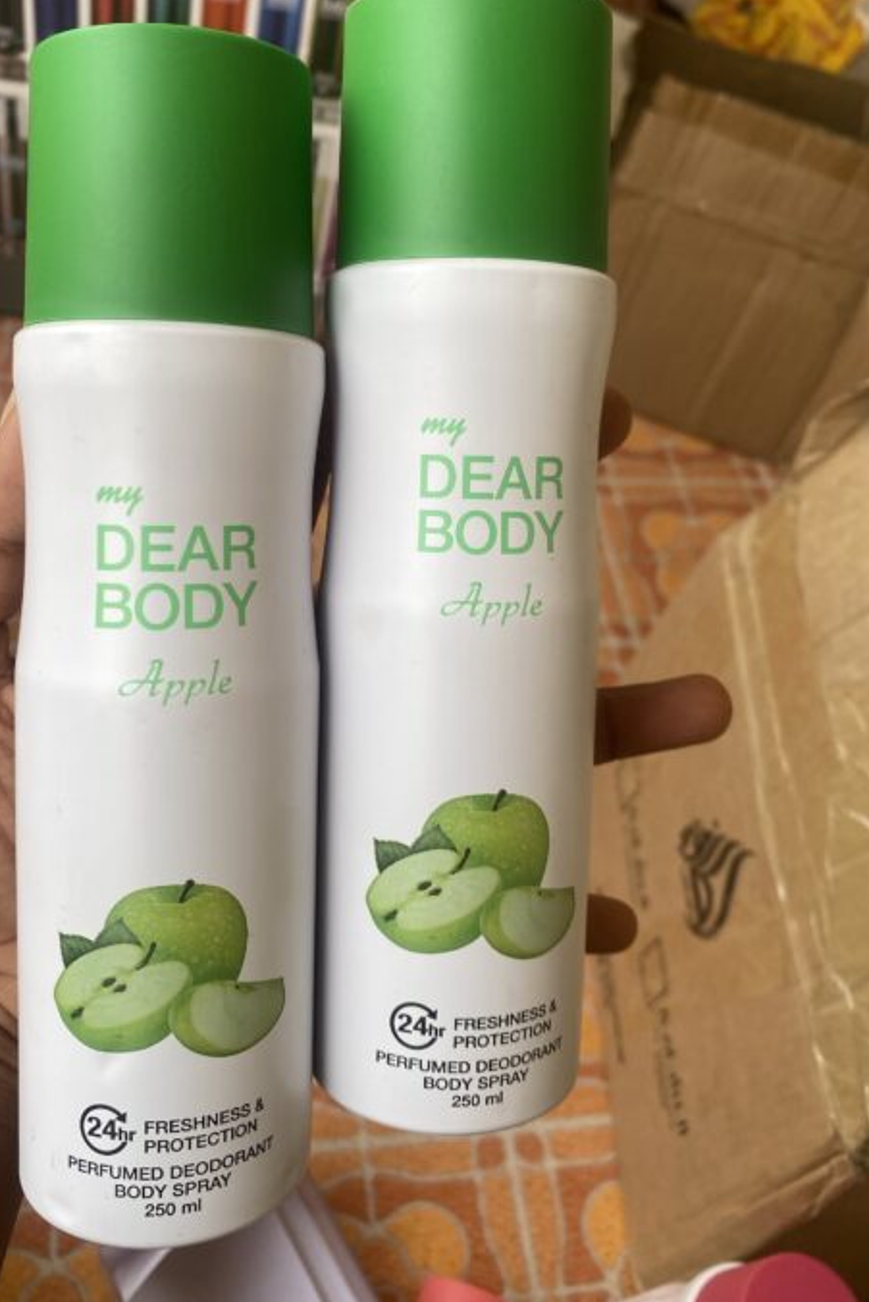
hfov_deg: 41.0
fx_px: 1158
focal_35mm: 32
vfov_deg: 58.6
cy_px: 578
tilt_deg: -51.2
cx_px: 370
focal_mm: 4.25
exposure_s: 1/239
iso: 32
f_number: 1.8
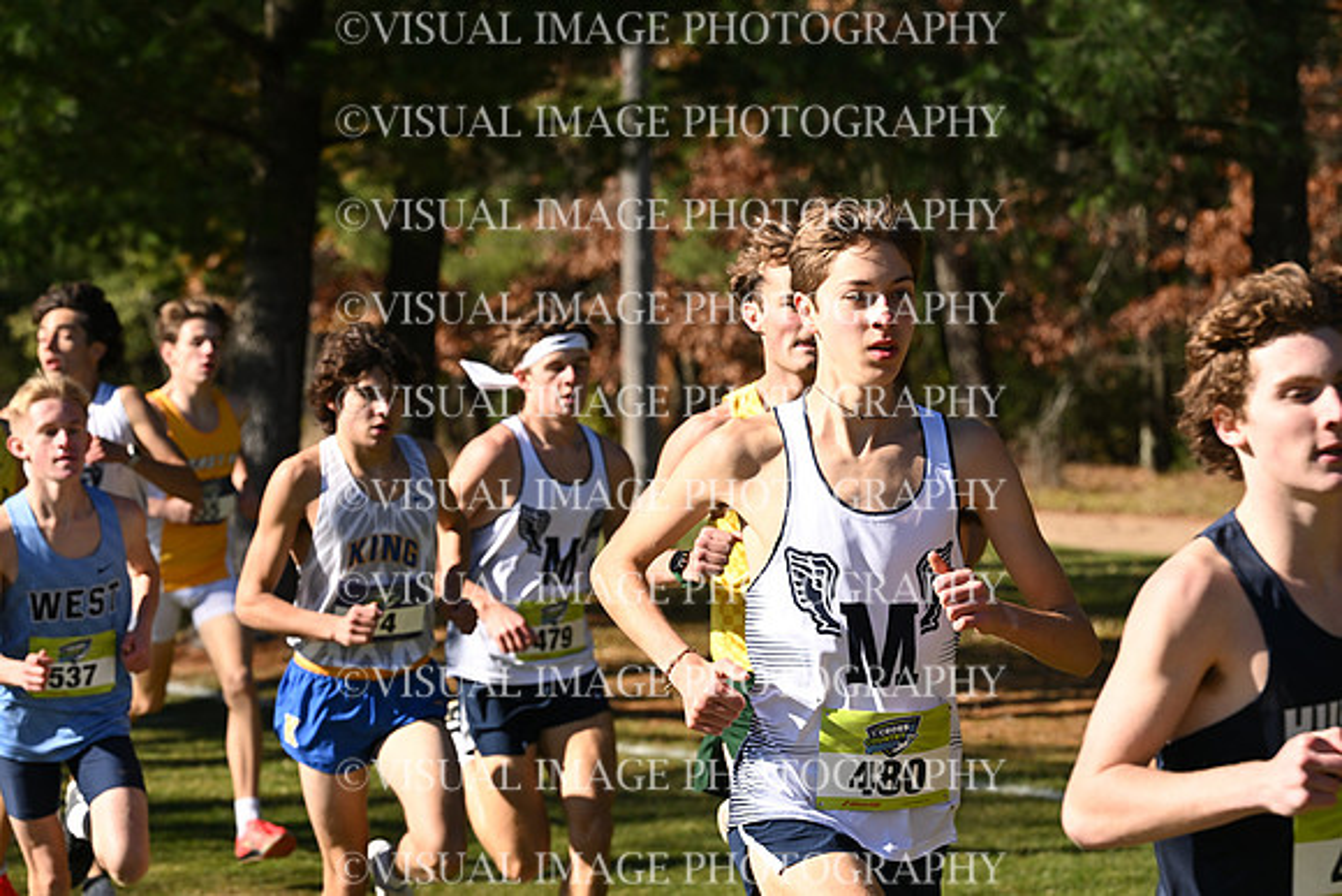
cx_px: 671
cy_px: 448
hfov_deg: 14.7
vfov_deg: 9.8
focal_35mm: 140
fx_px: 5220
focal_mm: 140
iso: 400
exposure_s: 1/1000
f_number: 7.1
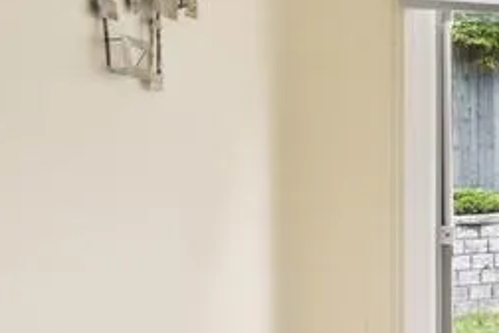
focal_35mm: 57
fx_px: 790
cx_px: 1004
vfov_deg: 23.7
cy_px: 124
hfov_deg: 19.2
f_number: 4.5
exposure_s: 1/125
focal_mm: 14
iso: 2000
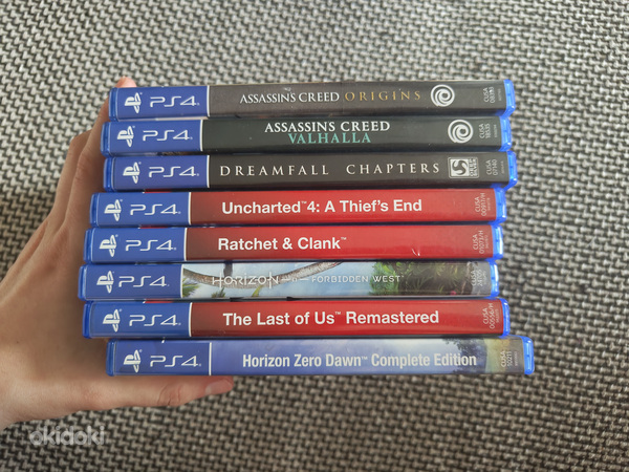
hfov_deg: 73.9
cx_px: 314
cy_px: 236
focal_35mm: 23
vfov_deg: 58.9
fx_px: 418
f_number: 1.88
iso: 601
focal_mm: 5.59
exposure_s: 1/33.3
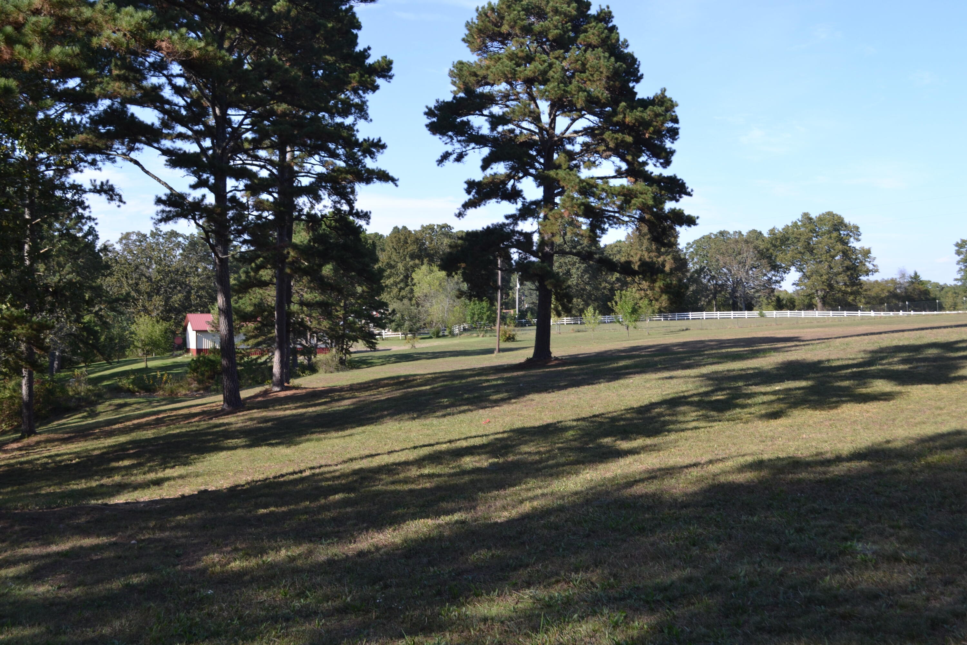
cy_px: 322
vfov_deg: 34.2
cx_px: 484
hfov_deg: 49.6
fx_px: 1048
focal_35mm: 39
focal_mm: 26
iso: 100
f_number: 6.3
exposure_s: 1/160
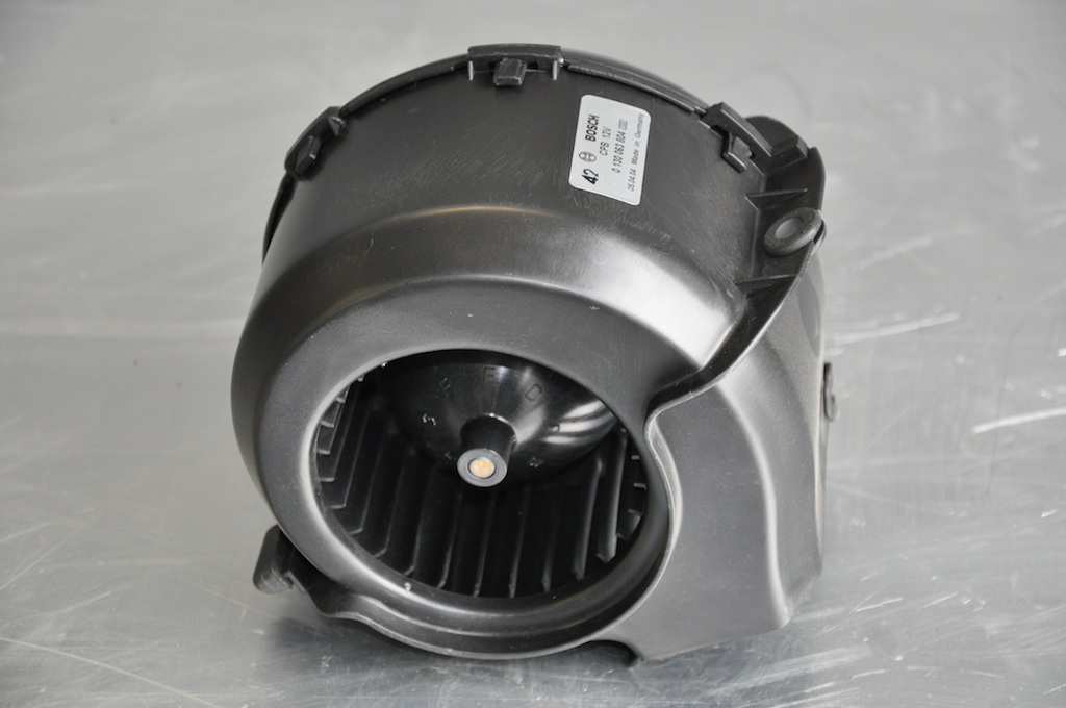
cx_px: 533
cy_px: 354
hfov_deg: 18.2
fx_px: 3327
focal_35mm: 112
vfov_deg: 12.1
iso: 800
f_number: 5.3
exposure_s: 1/60
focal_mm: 75
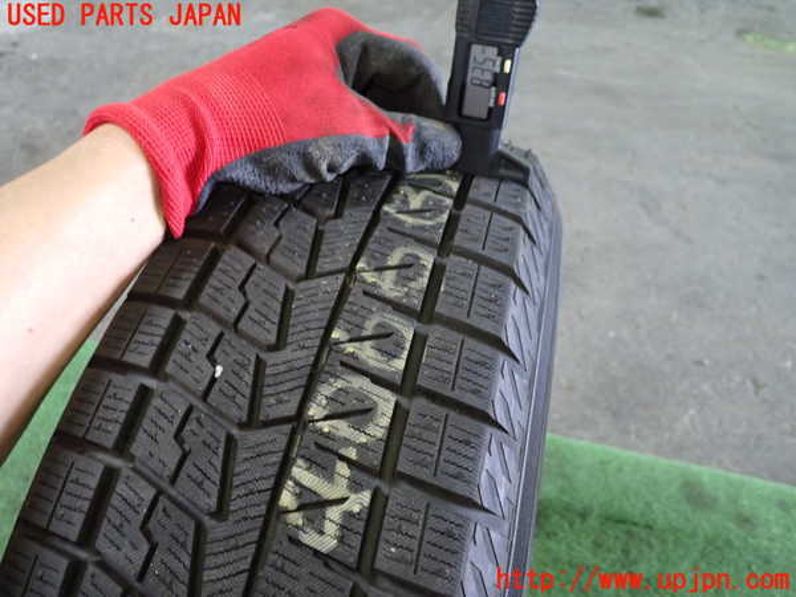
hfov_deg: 60.0
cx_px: 398
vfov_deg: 46.8
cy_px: 298
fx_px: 690
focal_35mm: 30
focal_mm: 5.4
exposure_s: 1/30
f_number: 2.3
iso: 500
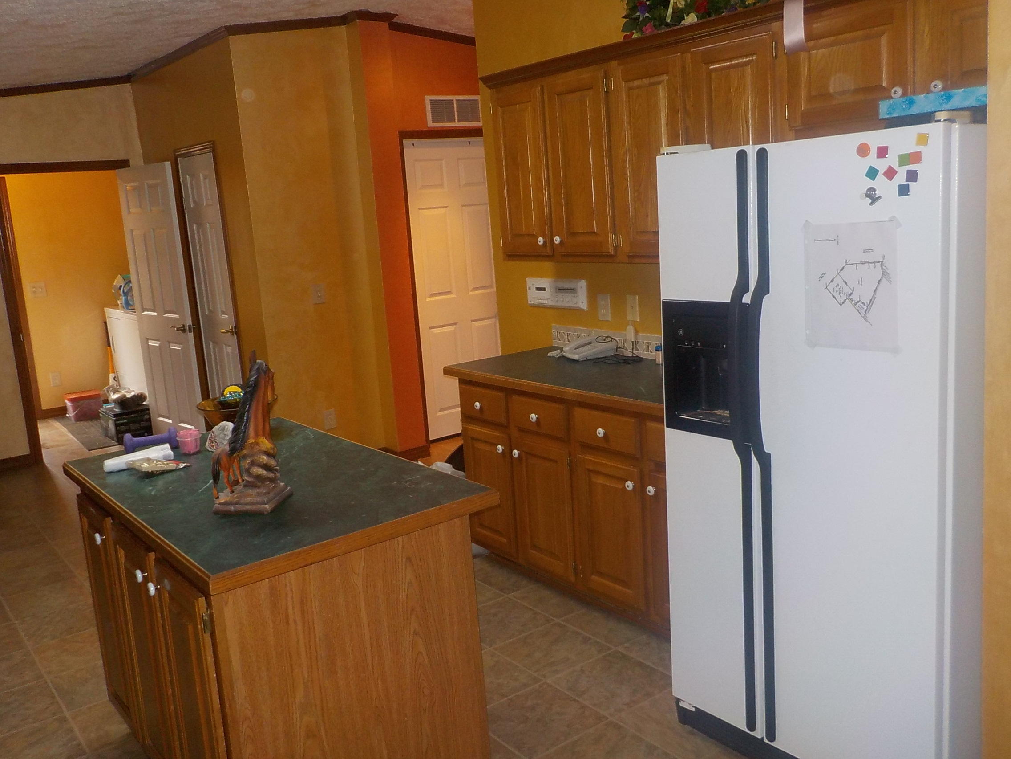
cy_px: 380
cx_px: 506
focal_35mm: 30
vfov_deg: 46.8
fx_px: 876
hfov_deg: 60.0
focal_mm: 4.1
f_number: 3.3
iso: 200
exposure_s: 1/30
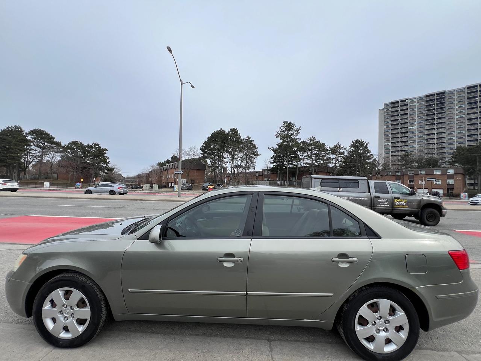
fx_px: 181
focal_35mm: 13
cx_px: 240
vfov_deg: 89.9
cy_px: 180
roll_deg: -2.4
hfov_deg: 106.2
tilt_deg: +1.2
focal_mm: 1.57
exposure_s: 1/1468
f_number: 1.8
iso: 32
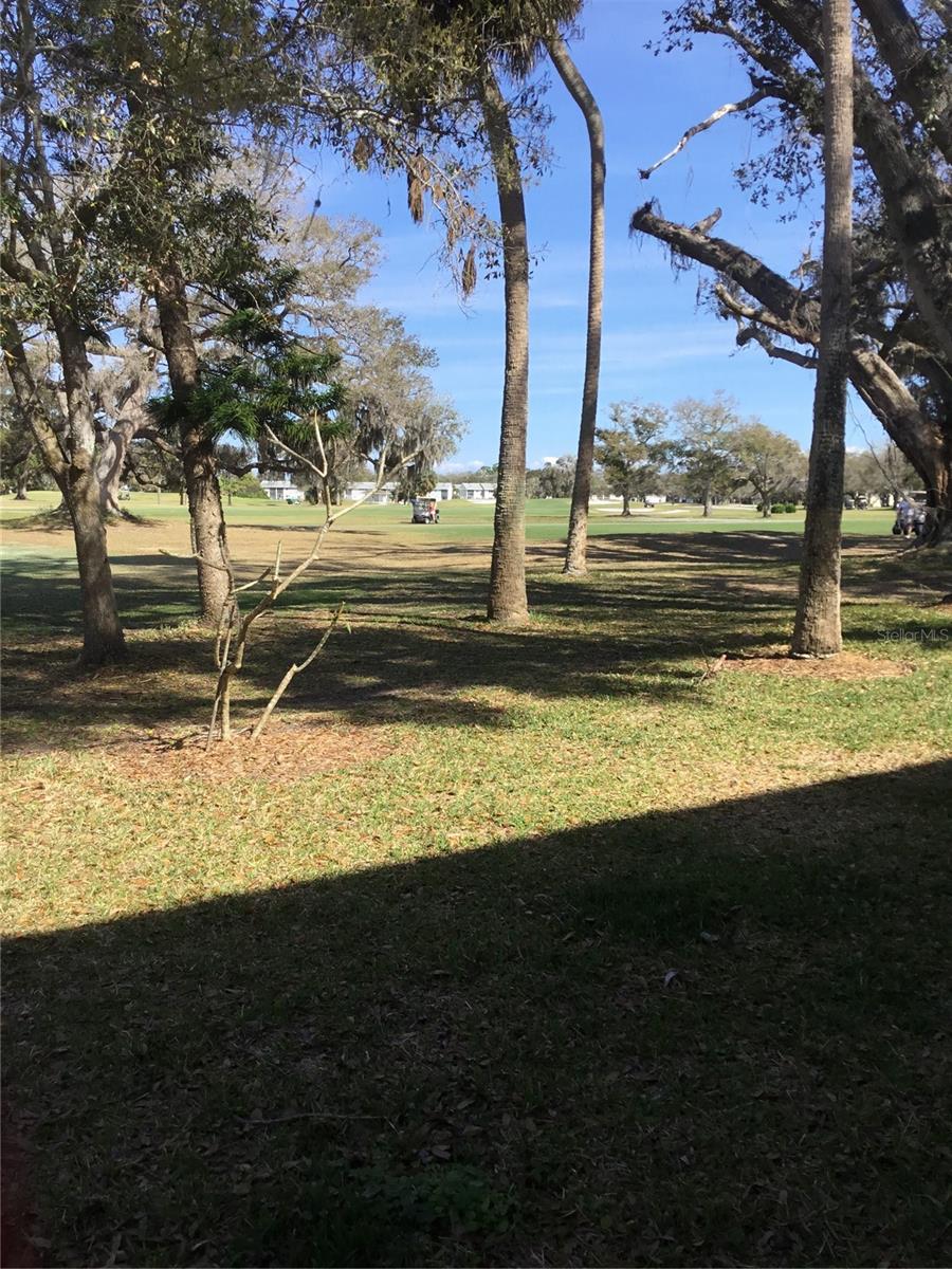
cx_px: 476
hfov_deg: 45.4
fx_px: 1137
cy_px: 634
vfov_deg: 58.4
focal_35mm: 31
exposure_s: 1/886
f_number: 2.4
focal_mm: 3.3
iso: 25
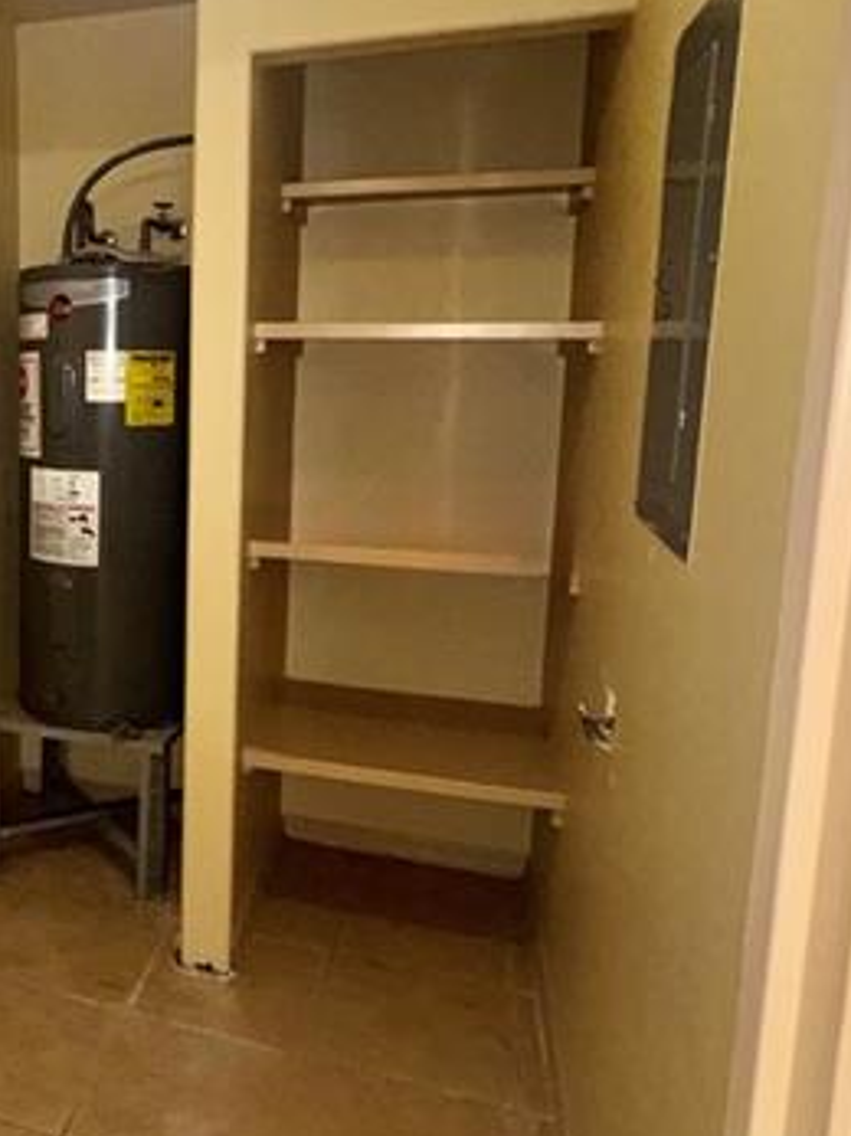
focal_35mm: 31
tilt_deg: -8.3
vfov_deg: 58.2
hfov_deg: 41.0
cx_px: 46
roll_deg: +0.7
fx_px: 1017
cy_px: 501
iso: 250
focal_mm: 2.22
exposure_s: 1/60
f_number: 2.2
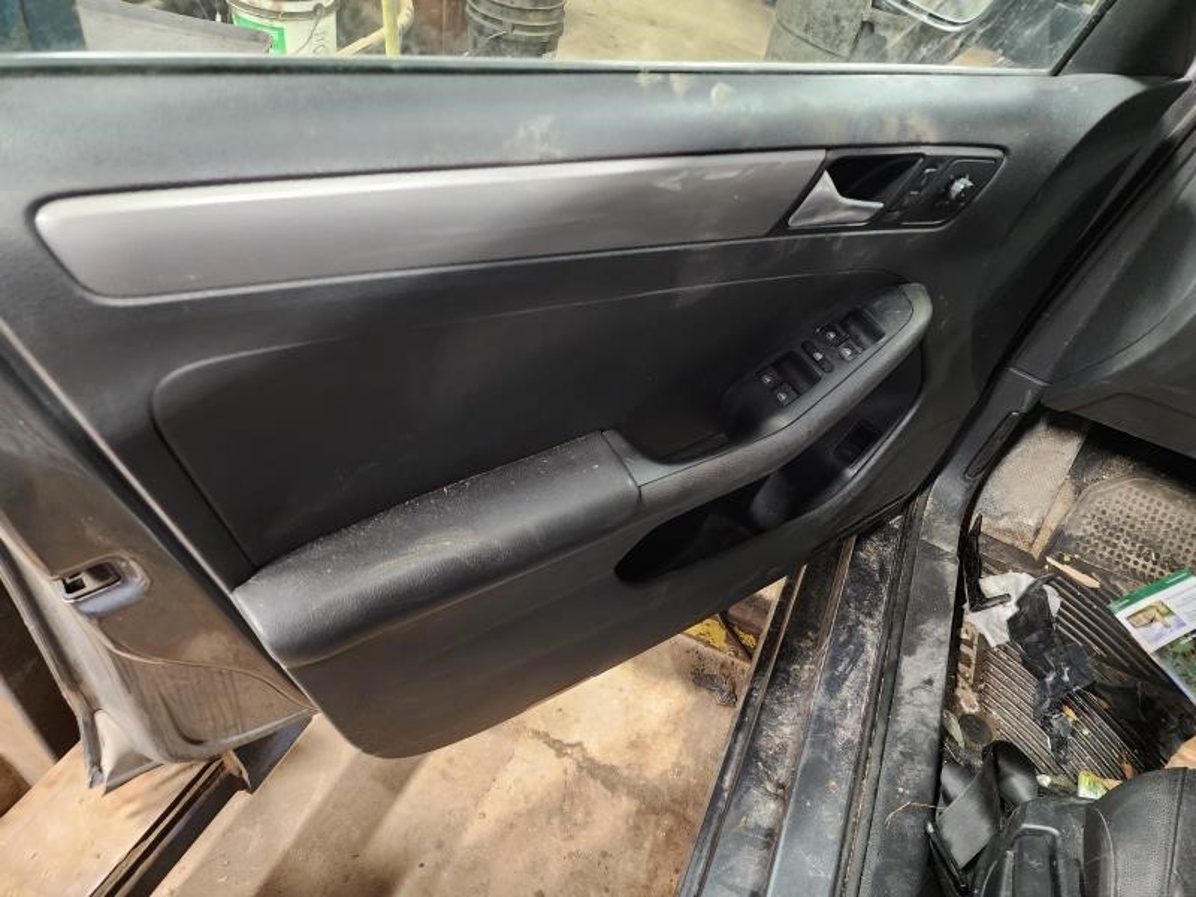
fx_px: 795
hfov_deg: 73.9
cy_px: 448
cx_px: 598
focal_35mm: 23
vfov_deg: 58.9
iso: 1000
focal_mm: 6.4
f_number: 1.8
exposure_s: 1/24
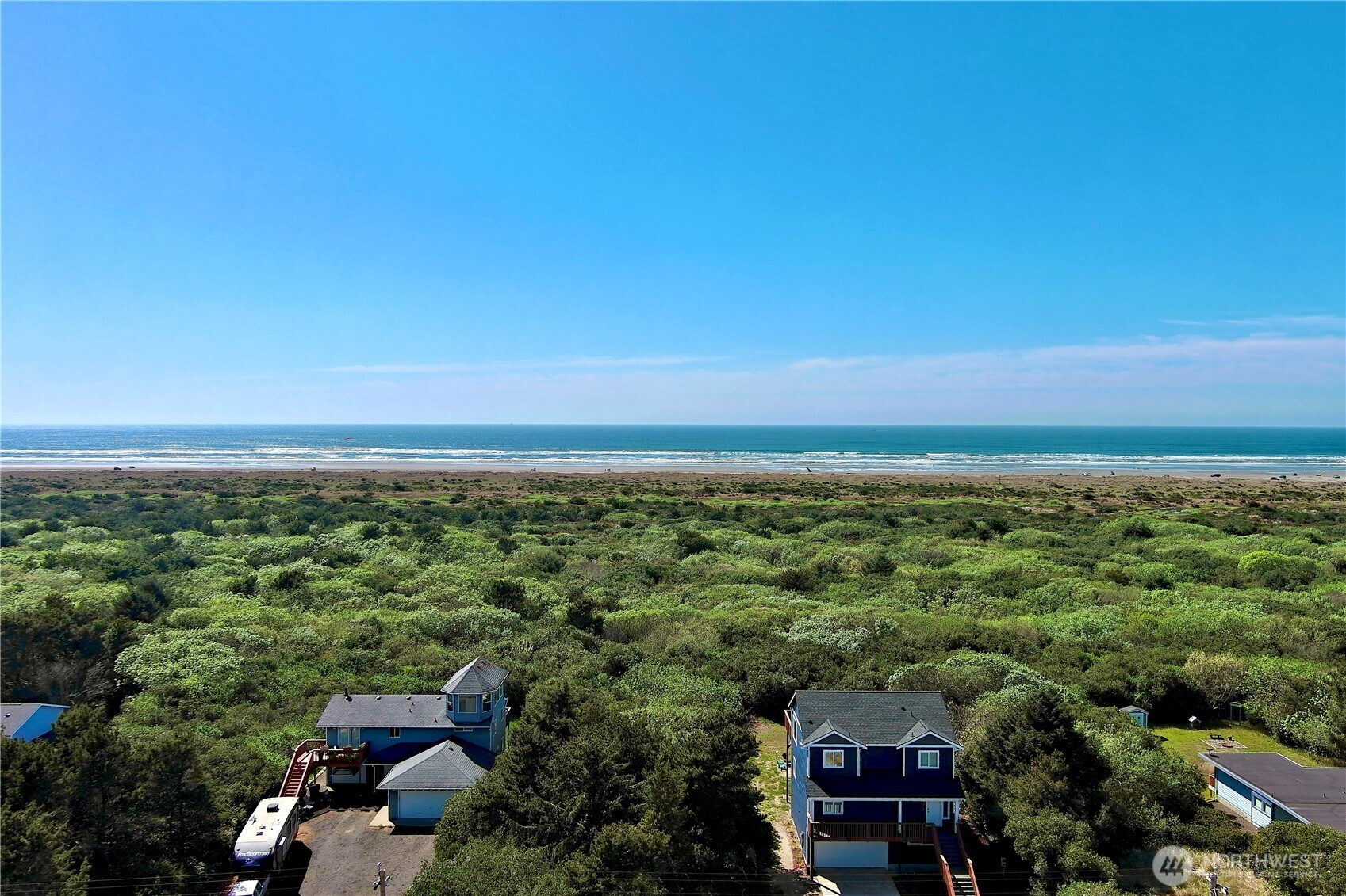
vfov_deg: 45.0
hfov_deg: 63.7
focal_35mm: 29
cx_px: 673
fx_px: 1084
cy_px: 448
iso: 102
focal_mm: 10.57
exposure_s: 1/2342
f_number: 2.8
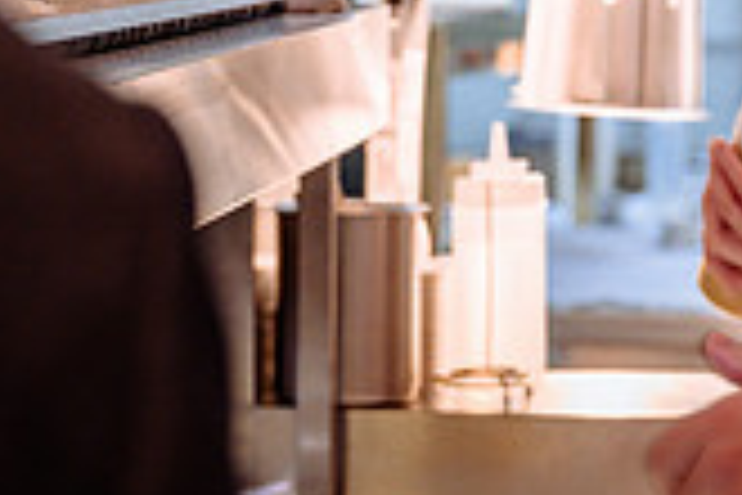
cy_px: 200
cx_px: 688
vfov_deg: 6.6
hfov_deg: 9.9
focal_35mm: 207
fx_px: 4266
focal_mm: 59
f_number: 4.5
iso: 800
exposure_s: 1/100
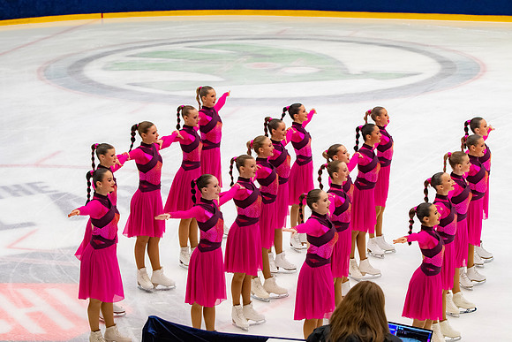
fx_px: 1494
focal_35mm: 105
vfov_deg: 13.0
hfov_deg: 19.5
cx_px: 256
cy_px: 171
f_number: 5.6
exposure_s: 1/320
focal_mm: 70
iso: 1800
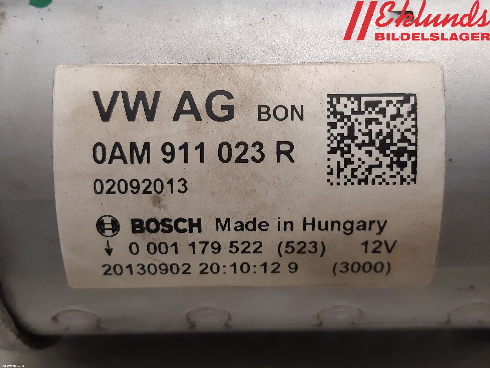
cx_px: 245
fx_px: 368
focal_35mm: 26
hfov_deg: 67.3
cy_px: 184
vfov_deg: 53.1
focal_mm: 3.93
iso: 200
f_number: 1.7
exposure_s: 1/50
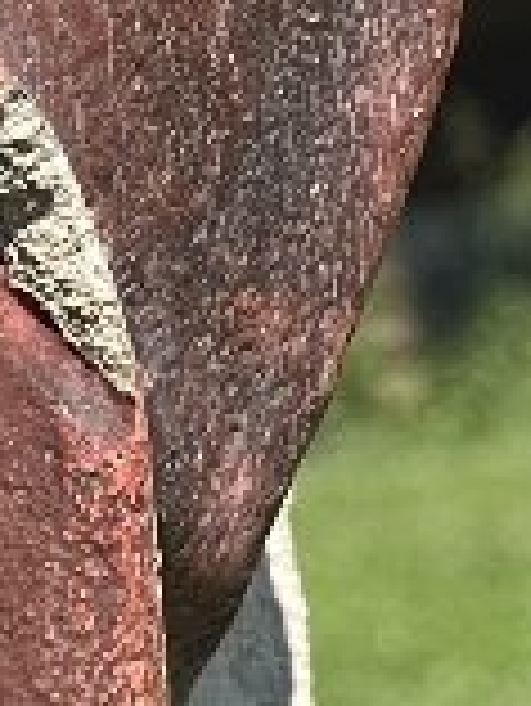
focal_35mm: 398
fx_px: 8129
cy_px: 850
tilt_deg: -7.7
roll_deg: +0.7
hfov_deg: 3.6
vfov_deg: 5.0
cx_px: -1372
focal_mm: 6
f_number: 2
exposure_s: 1/1065
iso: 25
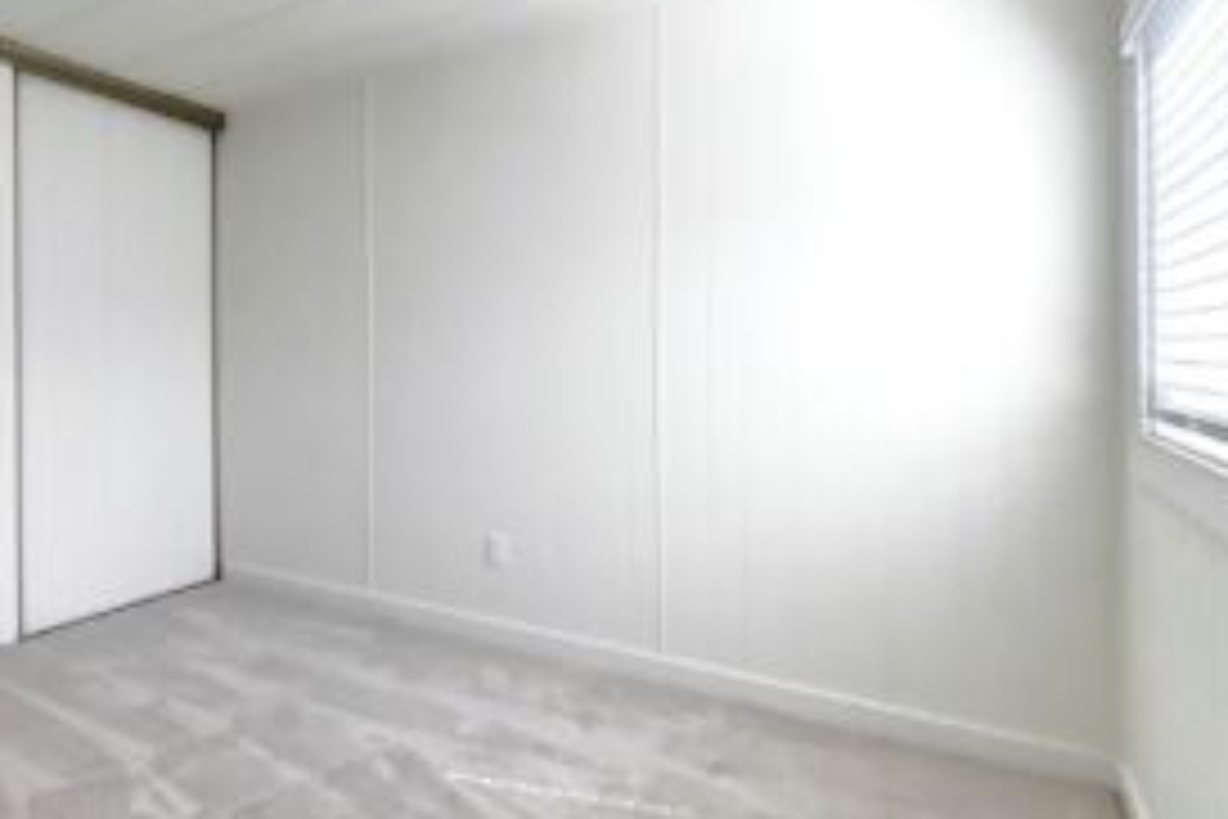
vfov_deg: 57.2
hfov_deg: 74.4
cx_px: 346
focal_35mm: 22
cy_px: 389
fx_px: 750
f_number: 11
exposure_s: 1/30
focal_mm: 10
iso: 3200
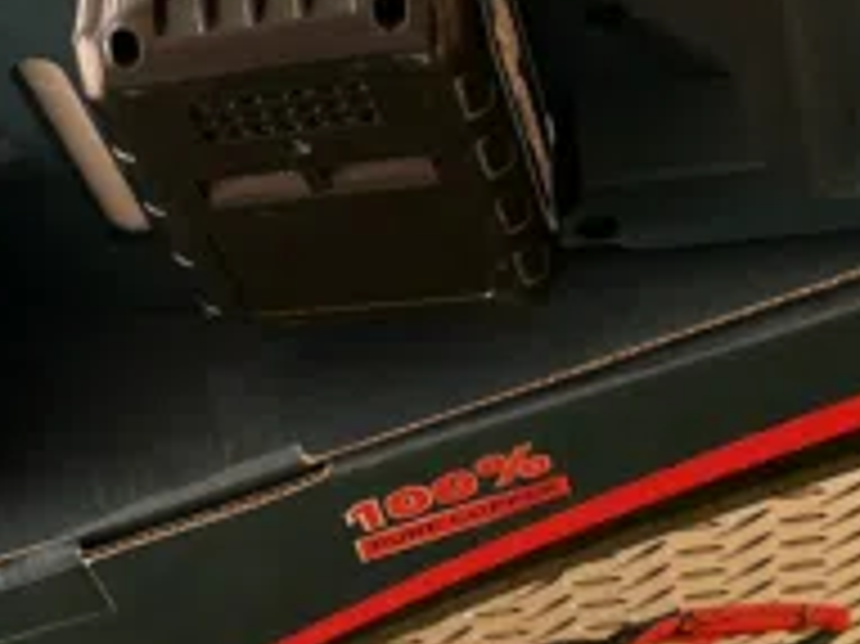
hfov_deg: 21.7
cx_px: 9
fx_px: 2160
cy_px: 306
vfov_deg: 17.0
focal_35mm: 87
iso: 125
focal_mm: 5.7
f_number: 1.5
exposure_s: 1/121
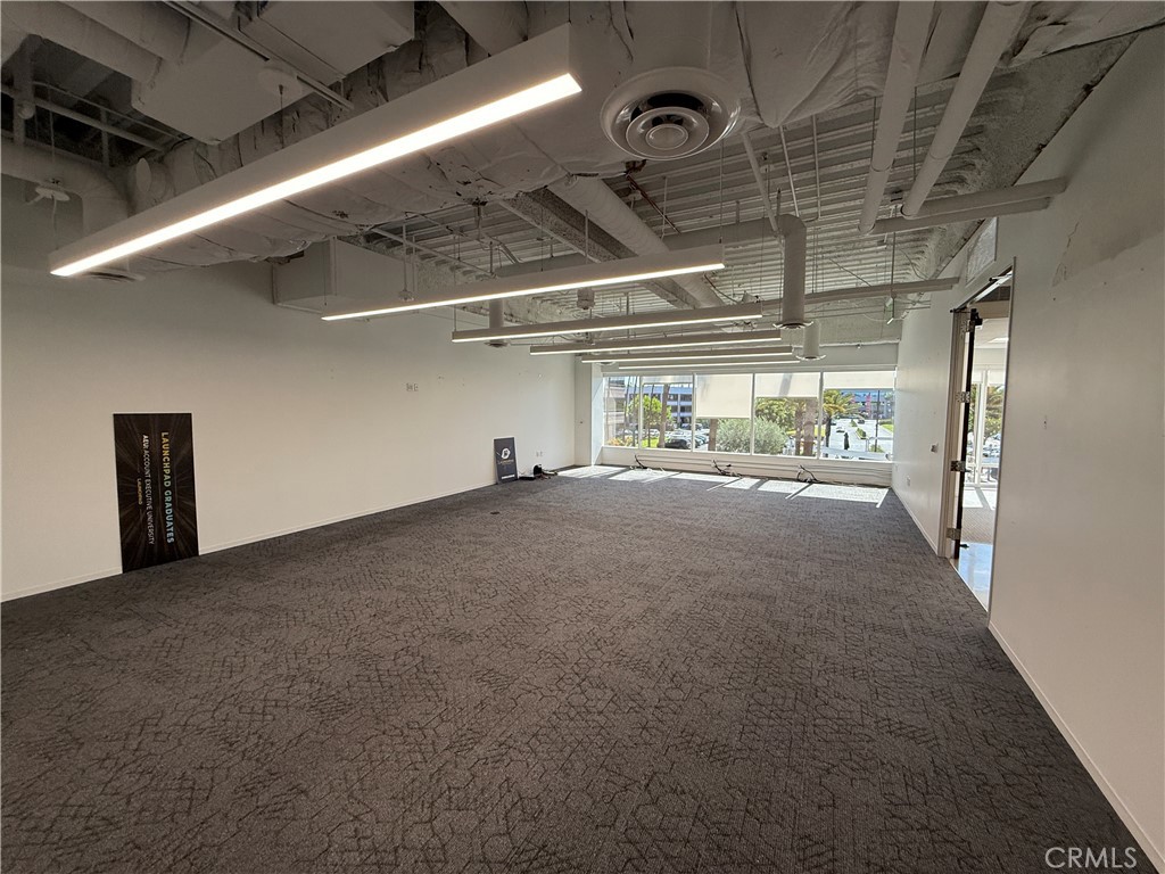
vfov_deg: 85.7
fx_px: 471
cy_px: 437
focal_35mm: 14
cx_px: 582
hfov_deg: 102.1
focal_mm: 2.22
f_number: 2.2
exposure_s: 1/99
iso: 160
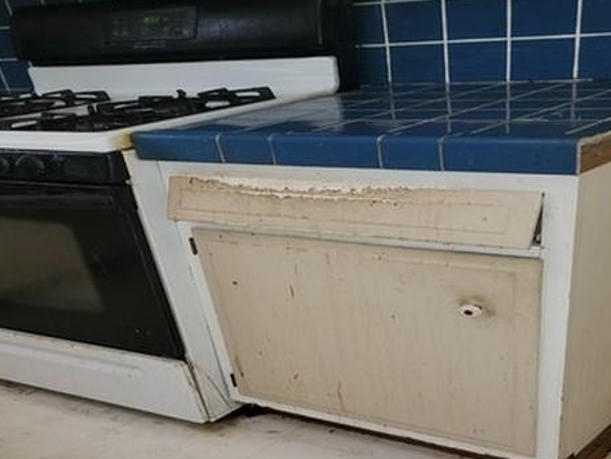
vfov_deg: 34.0
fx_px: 742
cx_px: 283
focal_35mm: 42
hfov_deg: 44.8
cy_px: 312
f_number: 1.8
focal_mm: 6.7
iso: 125
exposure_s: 1/40
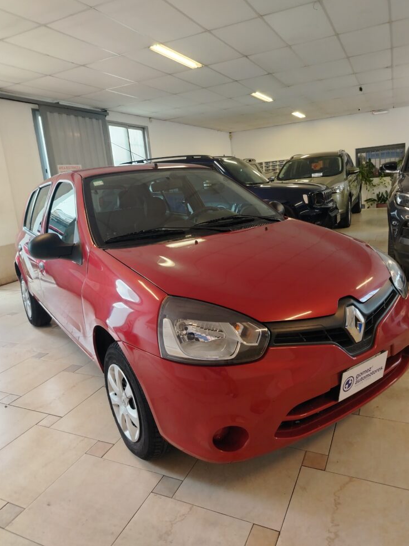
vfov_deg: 69.4
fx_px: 394
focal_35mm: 25
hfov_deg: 54.9
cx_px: 210
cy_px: 264
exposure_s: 1/33.3
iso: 516
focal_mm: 5.25
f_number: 1.75
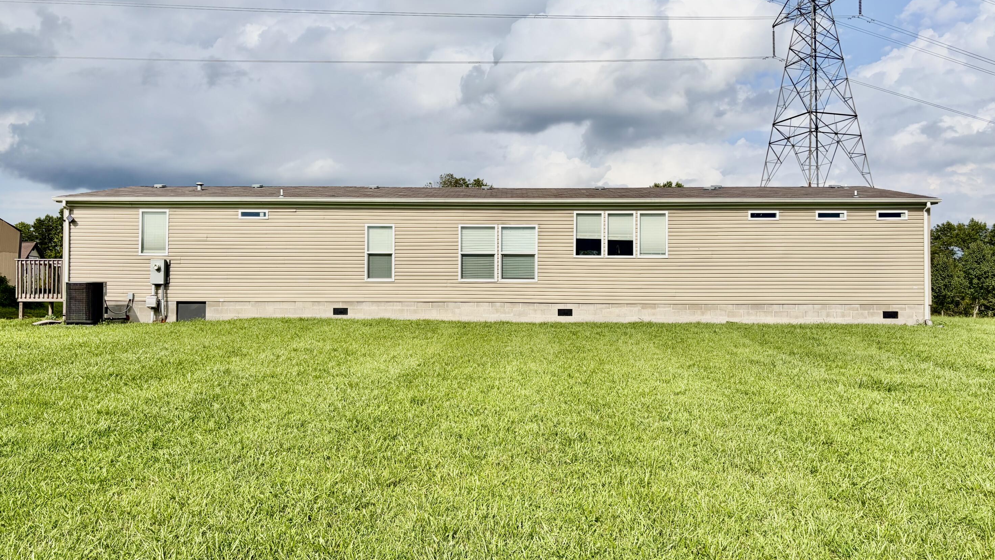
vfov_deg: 40.2
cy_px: 278
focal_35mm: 29
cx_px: 492
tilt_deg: +1.9
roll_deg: +0.3
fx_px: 765
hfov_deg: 66.1
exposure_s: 1/6993
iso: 50
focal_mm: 5.96
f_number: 1.6
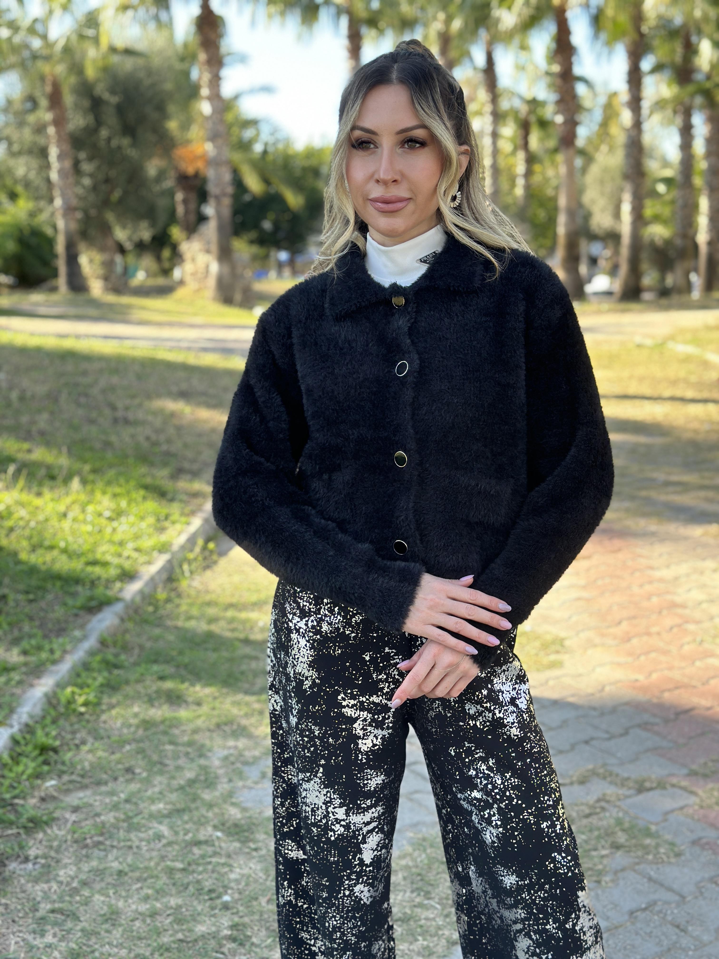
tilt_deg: -9.1
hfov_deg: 30.3
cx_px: 360
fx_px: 1329
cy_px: 480
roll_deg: -1.1
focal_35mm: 48
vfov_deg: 39.7
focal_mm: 6.86
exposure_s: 1/464
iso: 80
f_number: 1.78
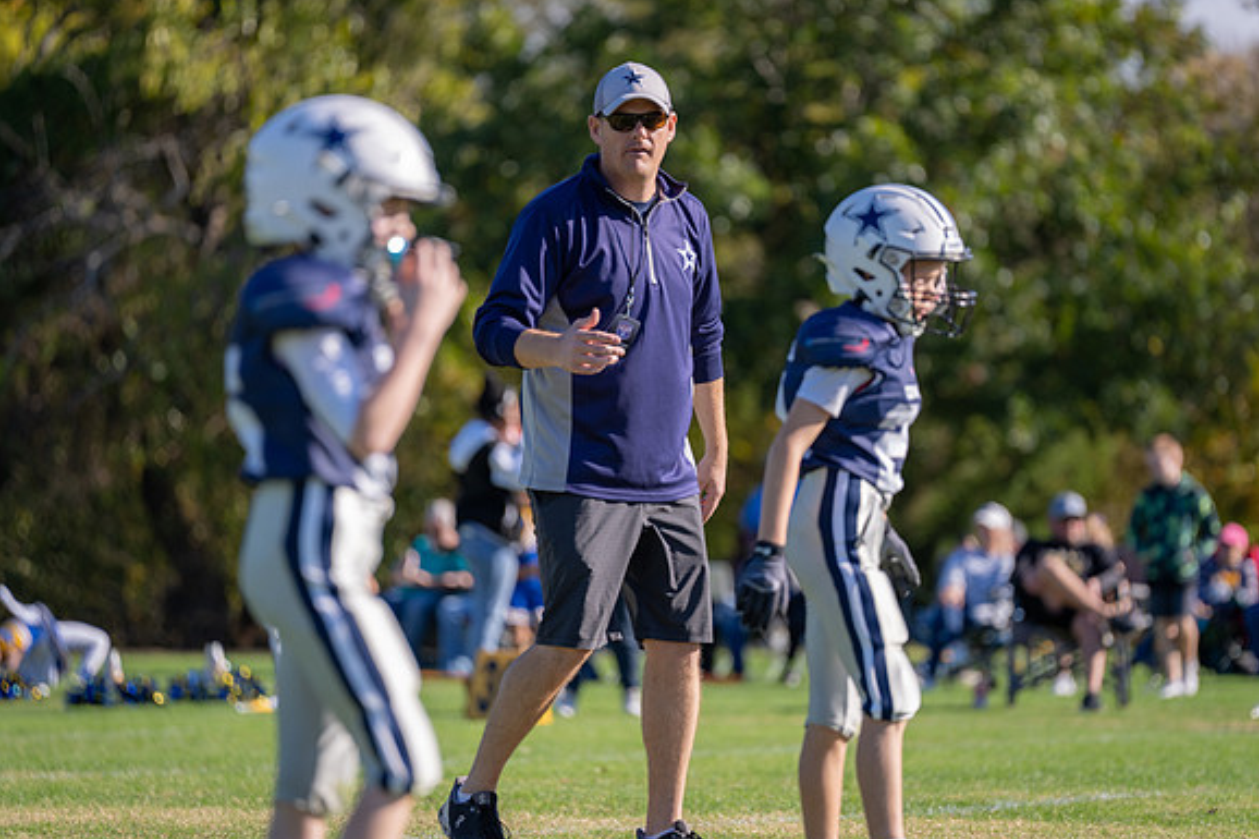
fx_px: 7831
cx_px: 665
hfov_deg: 9.2
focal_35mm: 224
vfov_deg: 6.1
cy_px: 406
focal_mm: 200
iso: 100
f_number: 2.8
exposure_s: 1/1250
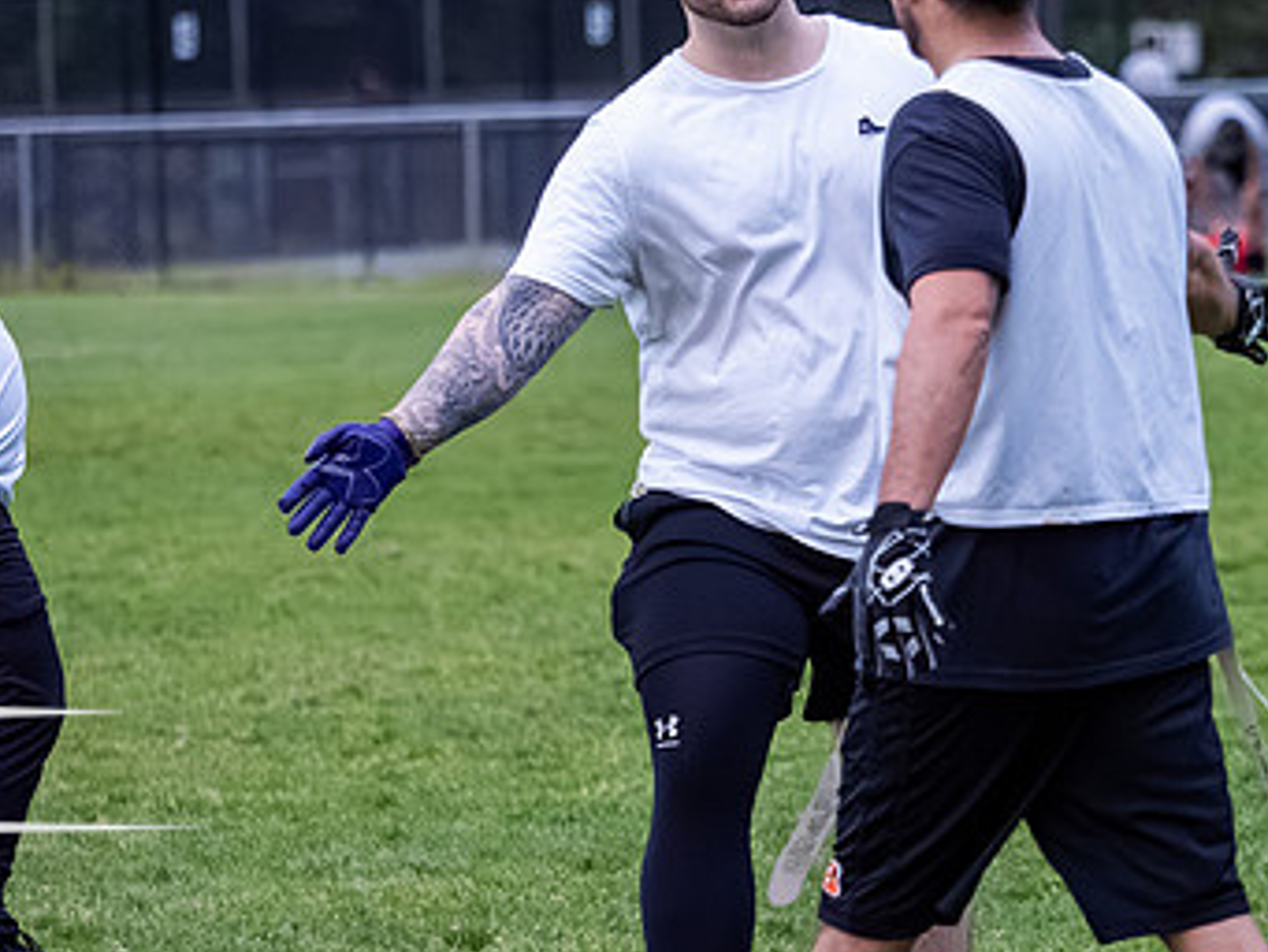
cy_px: 303
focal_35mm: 330
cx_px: 863
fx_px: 12092
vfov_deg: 4.5
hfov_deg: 6.0
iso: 6400
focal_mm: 97
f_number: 2.8
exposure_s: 1/800
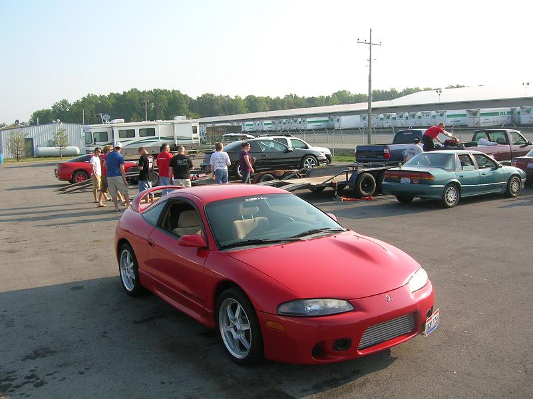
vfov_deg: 41.8
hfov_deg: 54.0
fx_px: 523
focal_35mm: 34
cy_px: 200
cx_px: 266
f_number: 4.9
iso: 50
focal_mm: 5.7
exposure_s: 1/194
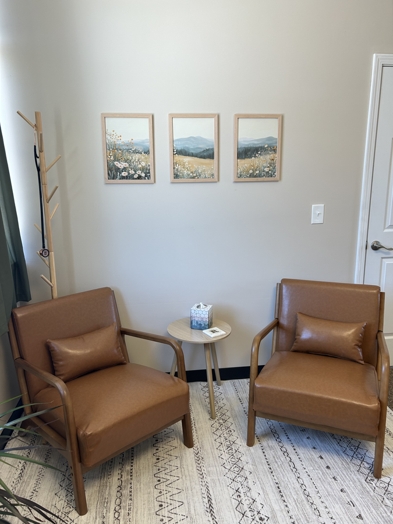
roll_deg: +0.7
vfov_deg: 67.3
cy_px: 262
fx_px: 394
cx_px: 196
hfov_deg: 53.1
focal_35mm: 26
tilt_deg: -12.9
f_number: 1.5
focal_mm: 5.7
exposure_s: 1/120
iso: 64
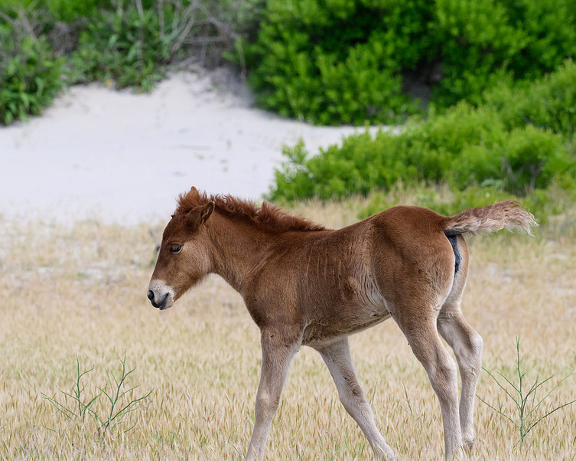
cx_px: 255
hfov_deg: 3.7
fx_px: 9033
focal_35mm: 530
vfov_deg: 2.9
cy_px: 208
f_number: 10
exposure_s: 1/2000
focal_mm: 370
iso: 1000
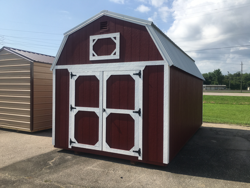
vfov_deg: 48.2
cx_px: 125
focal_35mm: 29
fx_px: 209
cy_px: 94
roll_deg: -0.8
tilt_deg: -0.2
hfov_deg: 61.7
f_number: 2.2
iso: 25
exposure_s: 1/1876
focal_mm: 4.15
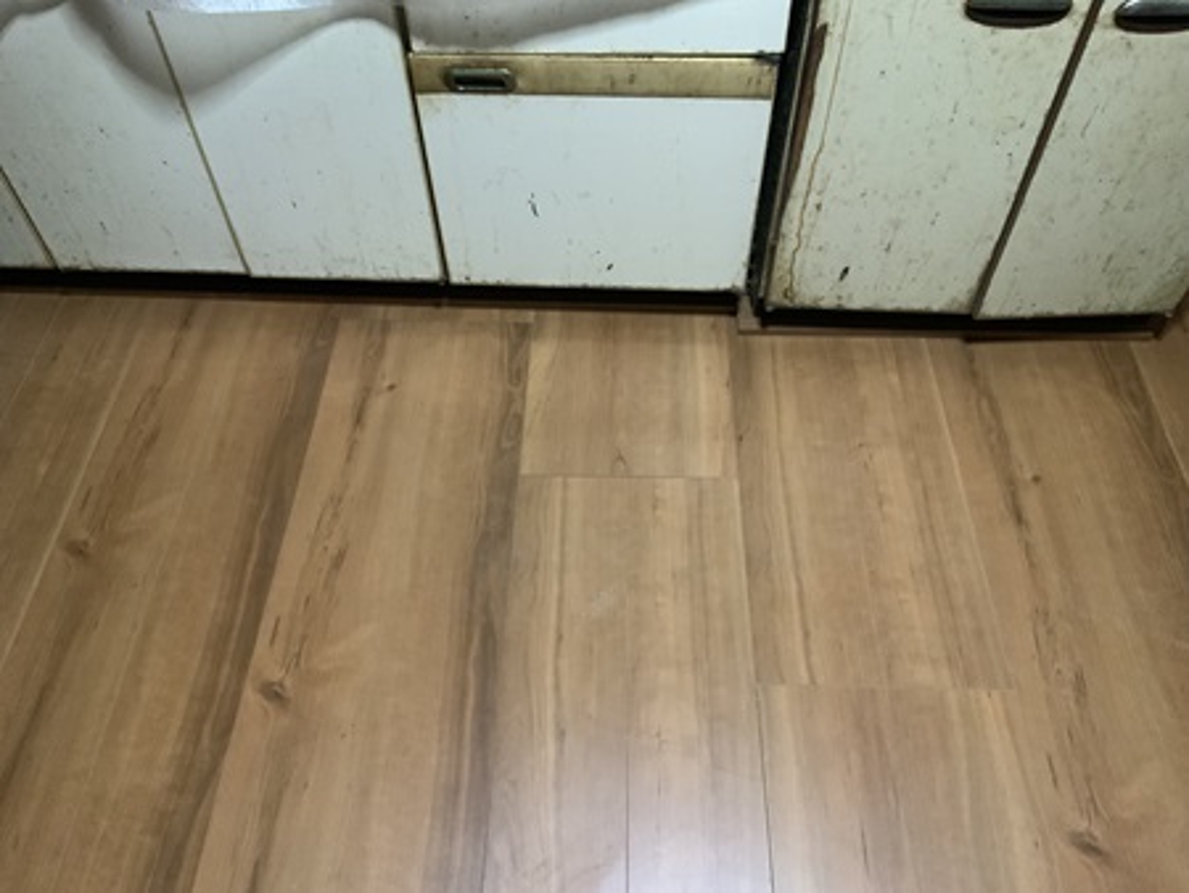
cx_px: 594
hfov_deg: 61.6
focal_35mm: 29
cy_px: 446
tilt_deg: -52.1
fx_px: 997
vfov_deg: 48.3
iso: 320
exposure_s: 1/25
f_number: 1.8
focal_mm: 3
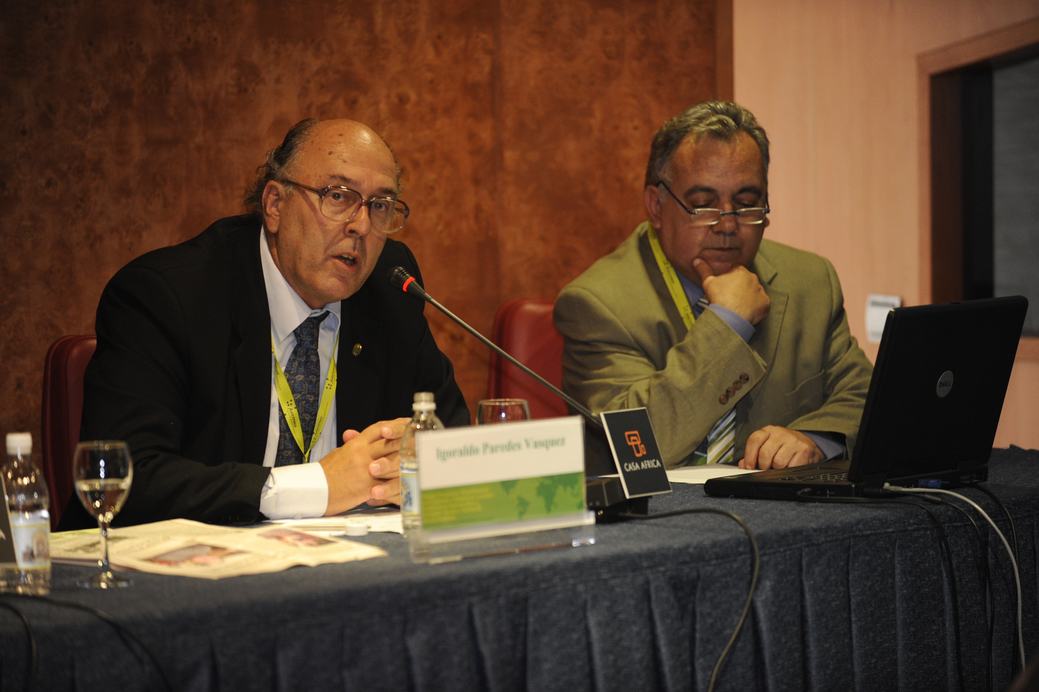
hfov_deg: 11.8
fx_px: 5048
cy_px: 346
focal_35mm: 175
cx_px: 520
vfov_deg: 7.8
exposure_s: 1/160
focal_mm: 175
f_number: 2.8
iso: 1600
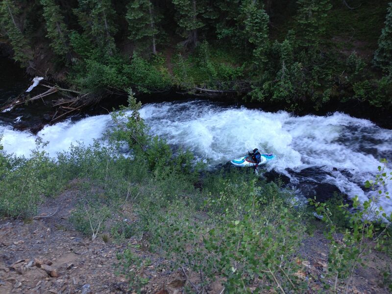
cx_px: 196
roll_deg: +2.2
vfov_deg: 42.9
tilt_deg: -39.1
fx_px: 374
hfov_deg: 55.4
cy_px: 147
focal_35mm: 33
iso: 64
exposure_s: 1/60
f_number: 2.4
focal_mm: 4.12
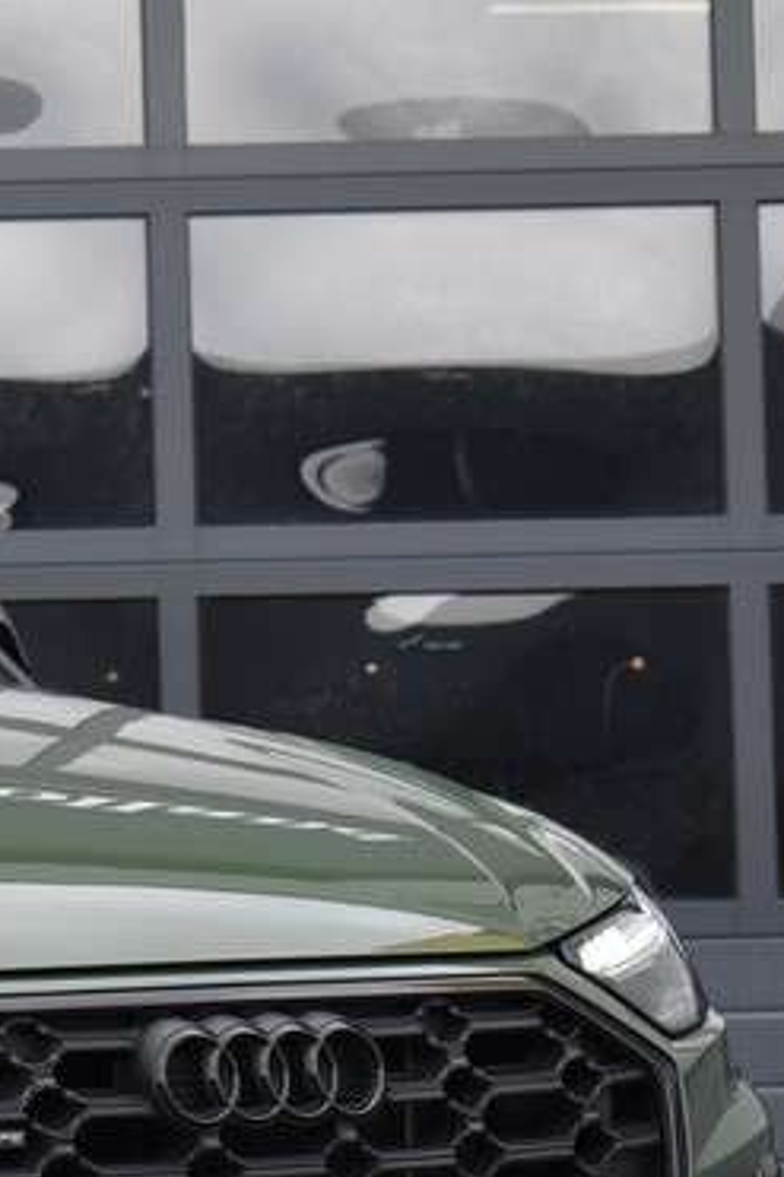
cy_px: 828
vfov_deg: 9.9
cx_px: -644
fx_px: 6768
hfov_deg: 6.5
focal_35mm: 207
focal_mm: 50
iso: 400
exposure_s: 1/125
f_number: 5.6
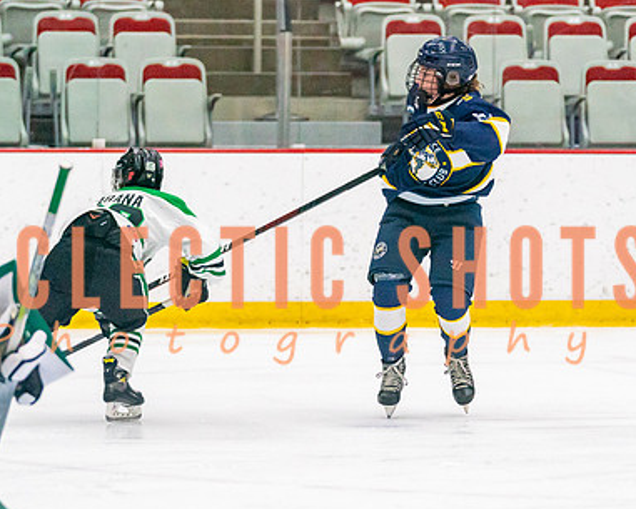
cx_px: 337
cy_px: 332
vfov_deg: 6.2
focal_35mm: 248
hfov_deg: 7.8
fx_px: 4669
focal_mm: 124
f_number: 2.8
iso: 4000
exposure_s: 1/1600
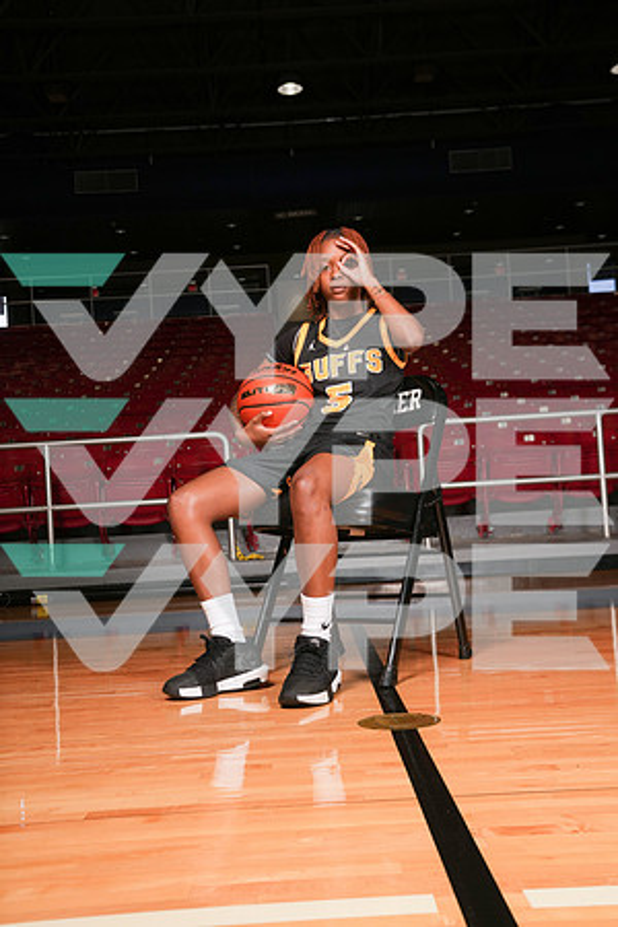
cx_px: 309
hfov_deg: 34.2
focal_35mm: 39
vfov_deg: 49.6
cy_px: 464
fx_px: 1004
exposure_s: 1/200
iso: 250
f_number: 6.3
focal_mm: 39
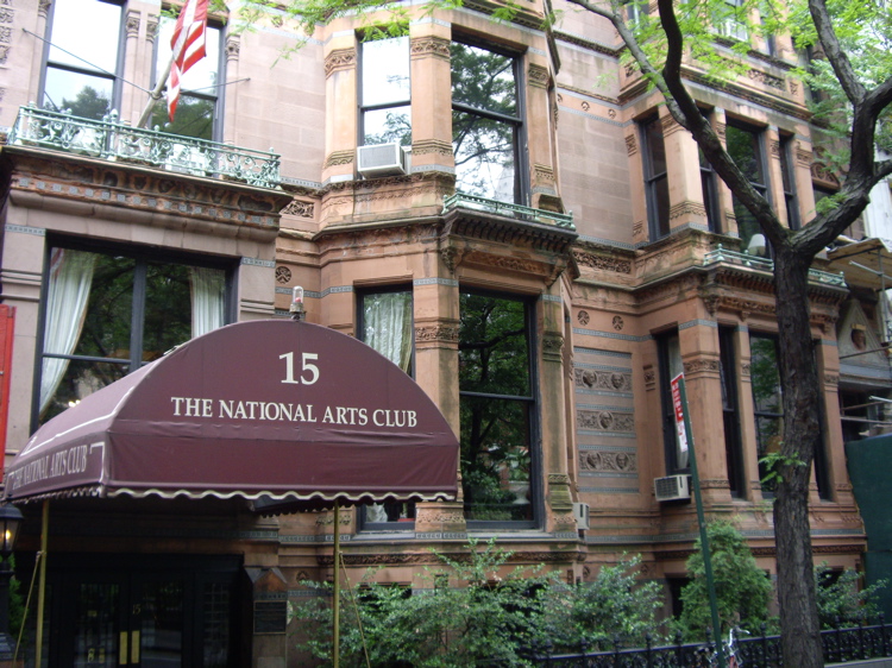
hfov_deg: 49.0
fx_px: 979
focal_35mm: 38
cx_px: 446
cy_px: 334
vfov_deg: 37.7
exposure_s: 1/80
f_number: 2.8
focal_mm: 7.9
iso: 200
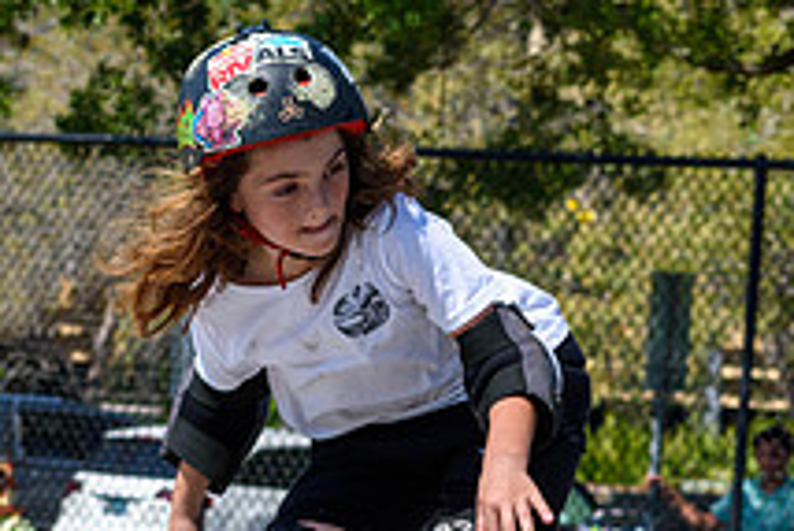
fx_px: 6996
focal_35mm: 317
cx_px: 386
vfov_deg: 4.3
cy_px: 570
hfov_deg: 6.5
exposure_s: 1/1000
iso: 200
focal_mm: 78
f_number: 8
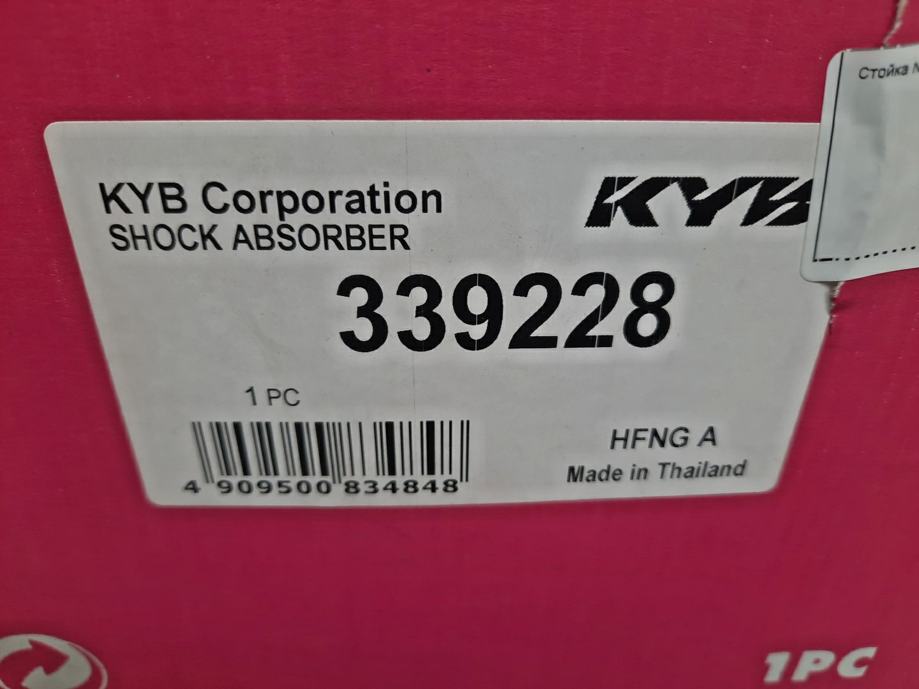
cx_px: 460
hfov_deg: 69.4
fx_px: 664
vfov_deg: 54.9
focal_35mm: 25
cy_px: 344
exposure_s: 1/50
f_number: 2
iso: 52
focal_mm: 4.6
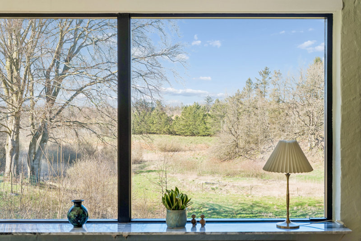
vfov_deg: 27.0
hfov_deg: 39.6
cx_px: 180
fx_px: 501
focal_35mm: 50
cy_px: 120
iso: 320
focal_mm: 50
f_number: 7.1
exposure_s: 1/160
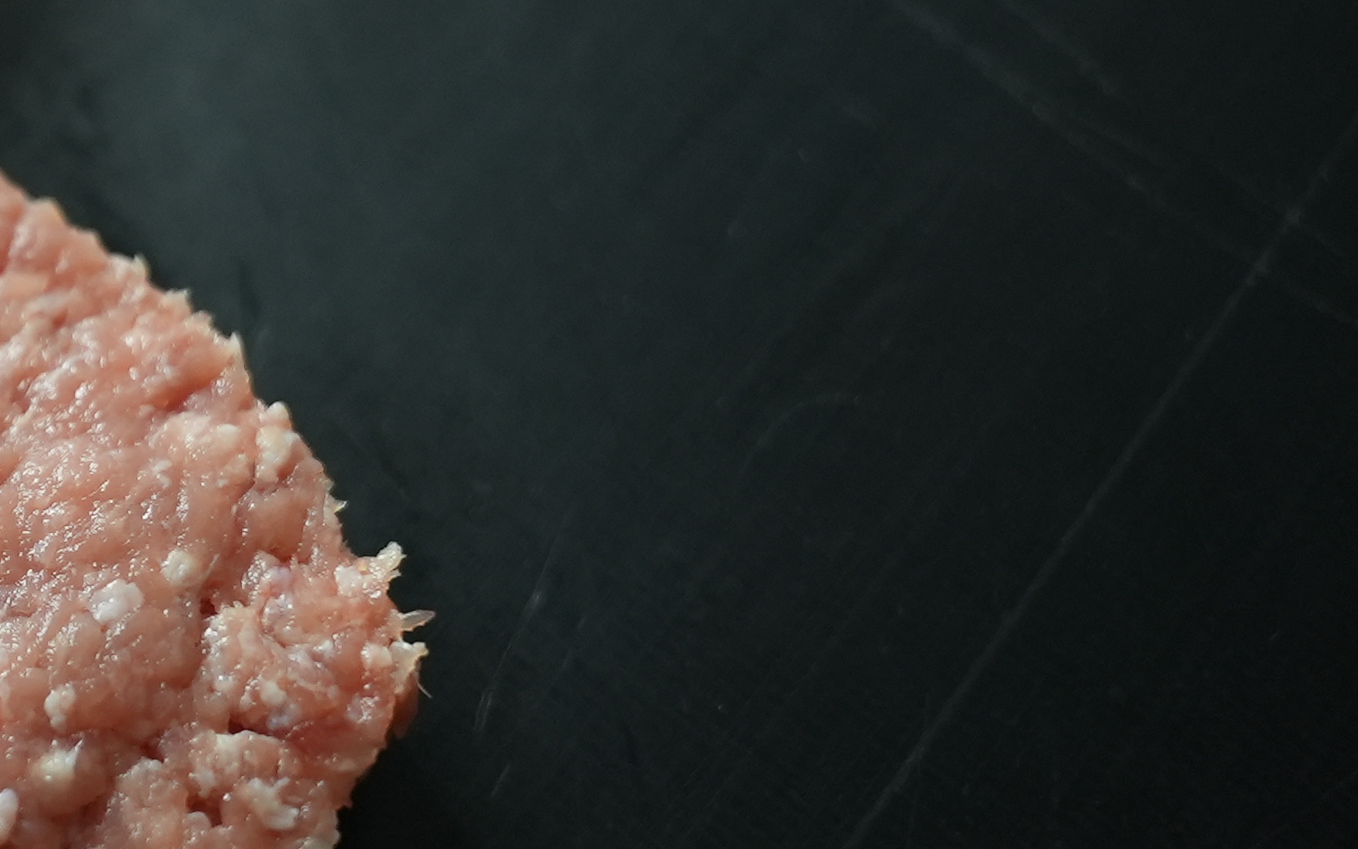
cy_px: 359
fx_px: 2554
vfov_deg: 18.9
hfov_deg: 26.1
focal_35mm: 69
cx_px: -331
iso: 2000
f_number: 2.8
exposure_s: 1/100
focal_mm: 24
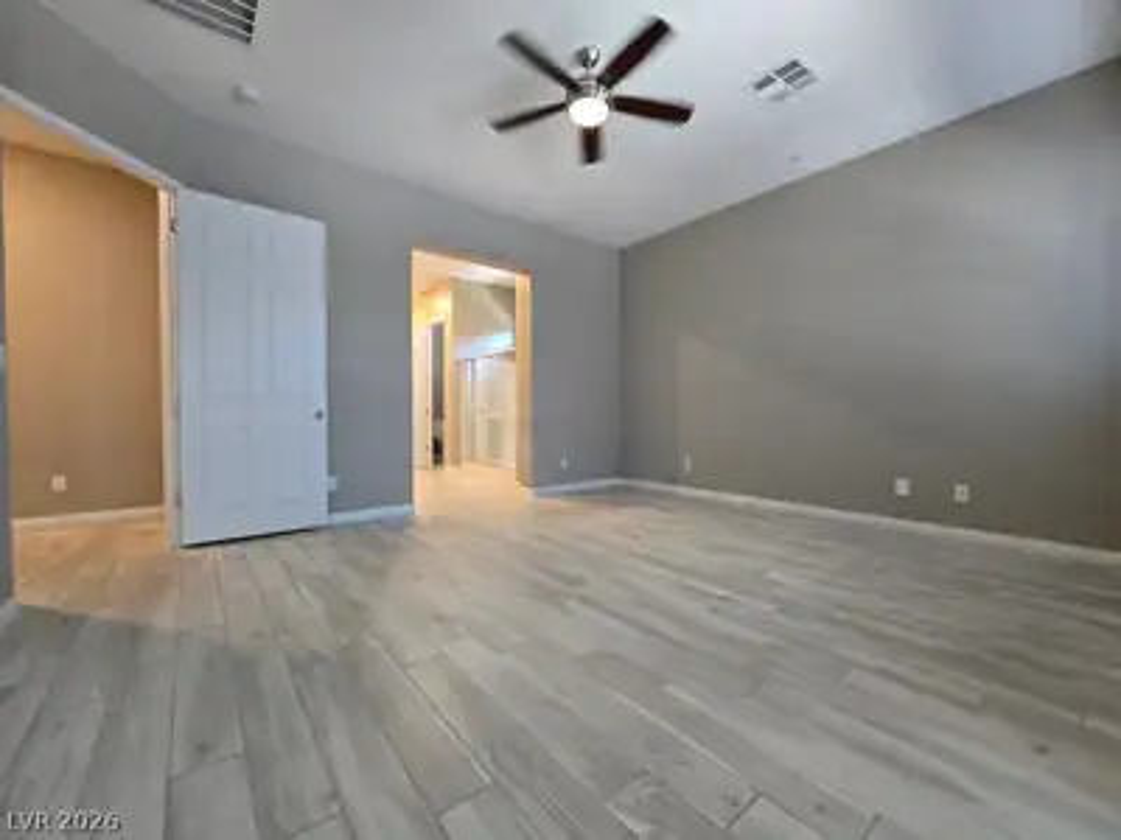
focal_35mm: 13
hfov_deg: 106.2
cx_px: 560
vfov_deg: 89.9
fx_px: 421
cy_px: 420
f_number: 2.2
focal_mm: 2.2
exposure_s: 1/60
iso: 400
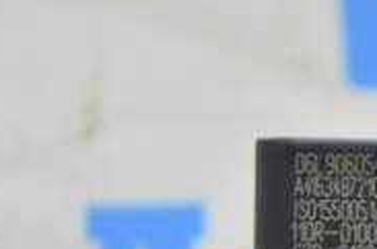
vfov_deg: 4.7
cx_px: 334
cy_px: 386
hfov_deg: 7.1
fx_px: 3016
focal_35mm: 289
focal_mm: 55
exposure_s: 1/20
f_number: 5.6
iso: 400
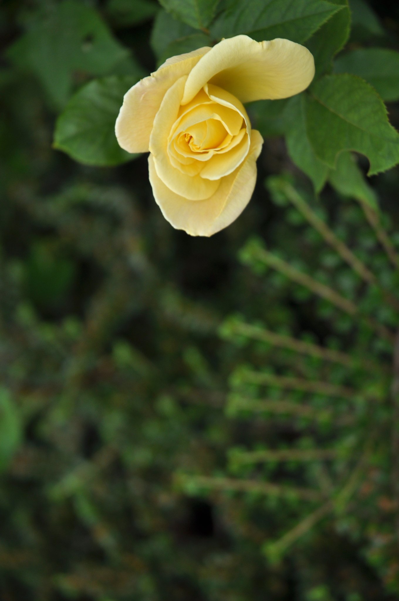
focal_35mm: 105
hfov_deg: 13.0
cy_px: 300
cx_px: 200
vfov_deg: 19.5
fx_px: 1750
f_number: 5
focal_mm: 70
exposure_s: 1/400
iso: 200
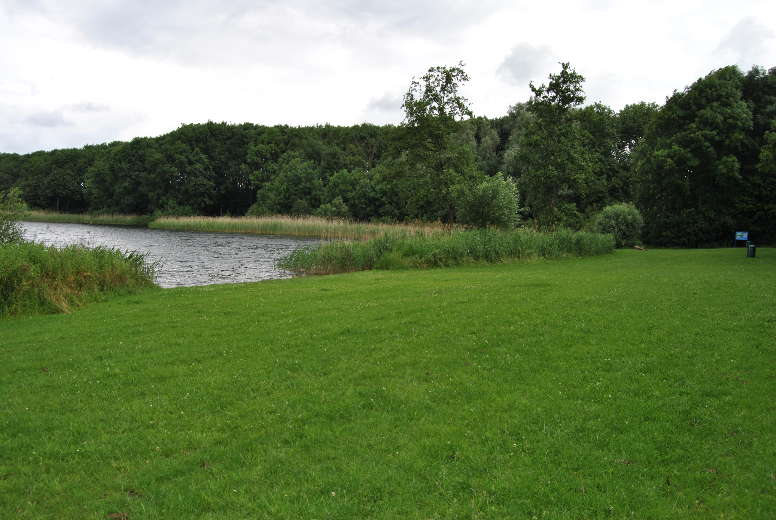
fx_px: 583
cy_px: 260
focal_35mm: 27
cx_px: 388
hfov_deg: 67.3
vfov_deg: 48.0
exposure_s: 1/200
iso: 100
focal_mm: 18
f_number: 7.1
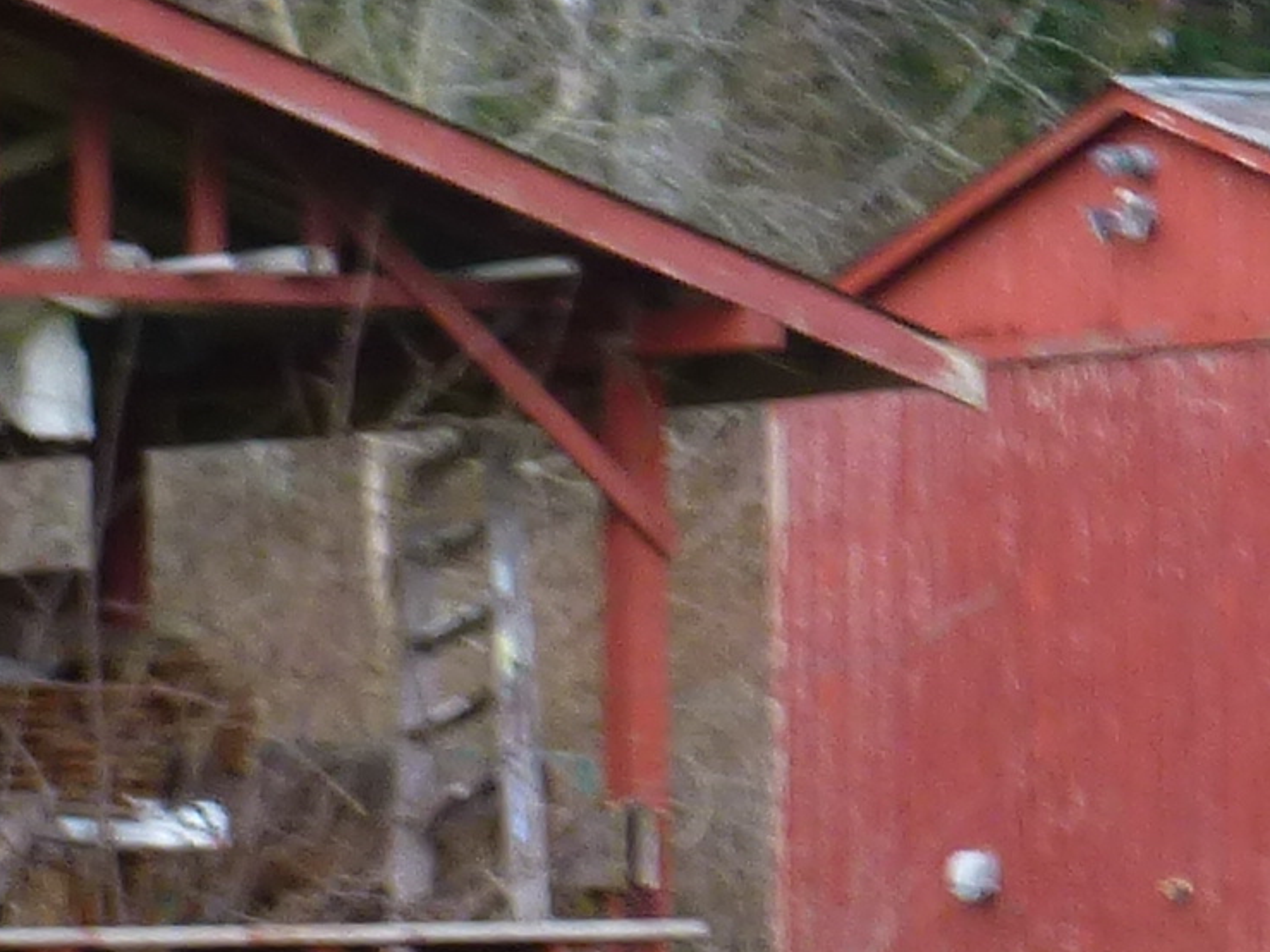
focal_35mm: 339
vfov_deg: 4.4
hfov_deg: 5.8
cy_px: 455
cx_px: 297
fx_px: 12435
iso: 100
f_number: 4.7
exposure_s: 1/60
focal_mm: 10.3
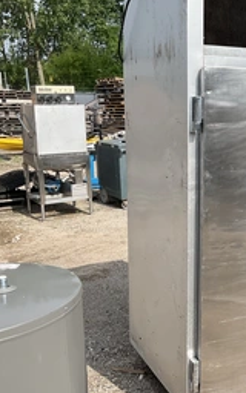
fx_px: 515
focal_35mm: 48
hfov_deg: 25.3
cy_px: 189
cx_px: 257
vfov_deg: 41.8
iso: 25
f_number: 1.8
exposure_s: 1/1626
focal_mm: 3
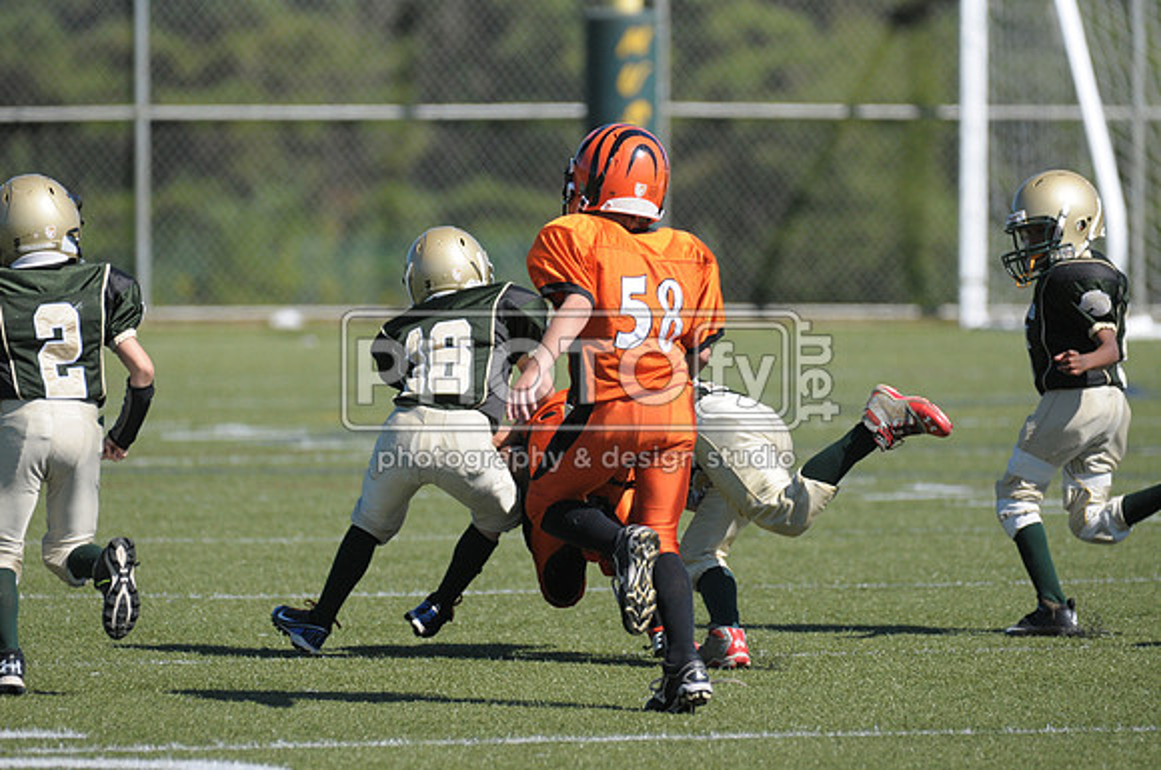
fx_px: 14492
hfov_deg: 4.6
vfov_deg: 3.0
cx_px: 580
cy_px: 385
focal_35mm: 450
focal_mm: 300
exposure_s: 1/4000
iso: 640
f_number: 4
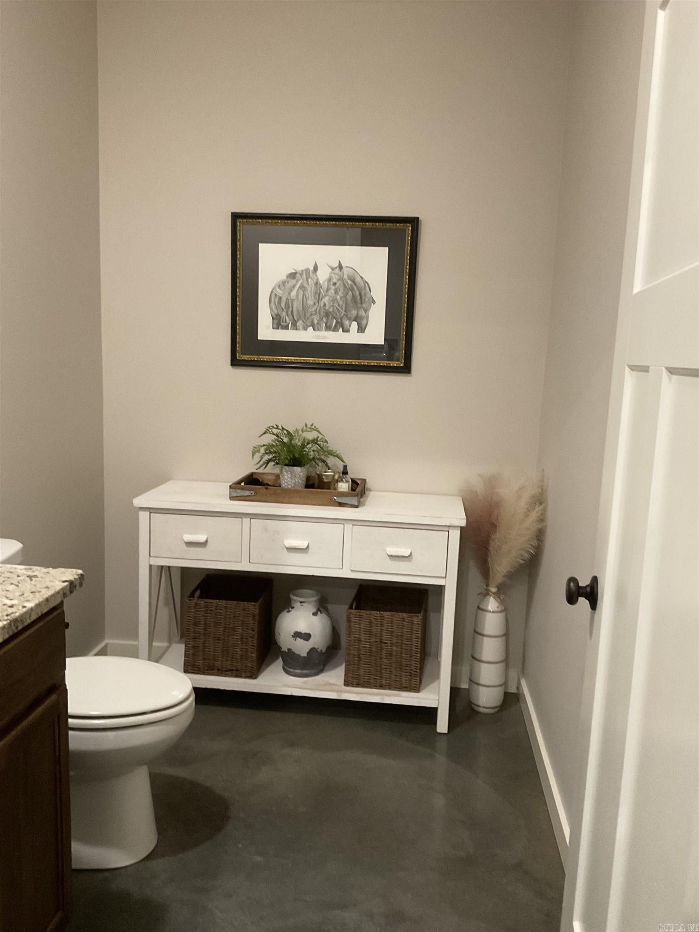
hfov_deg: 48.2
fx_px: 781
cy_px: 466
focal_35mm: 29
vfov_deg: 61.7
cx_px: 350
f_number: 1.8
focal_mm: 3
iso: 250
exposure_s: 1/60
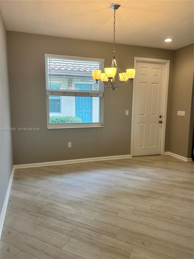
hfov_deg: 53.1
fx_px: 194
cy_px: 130
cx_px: 97
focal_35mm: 26
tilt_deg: -8.0
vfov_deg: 67.3
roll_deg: -1.3
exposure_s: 1/120
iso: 50
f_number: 1.5
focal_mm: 5.7
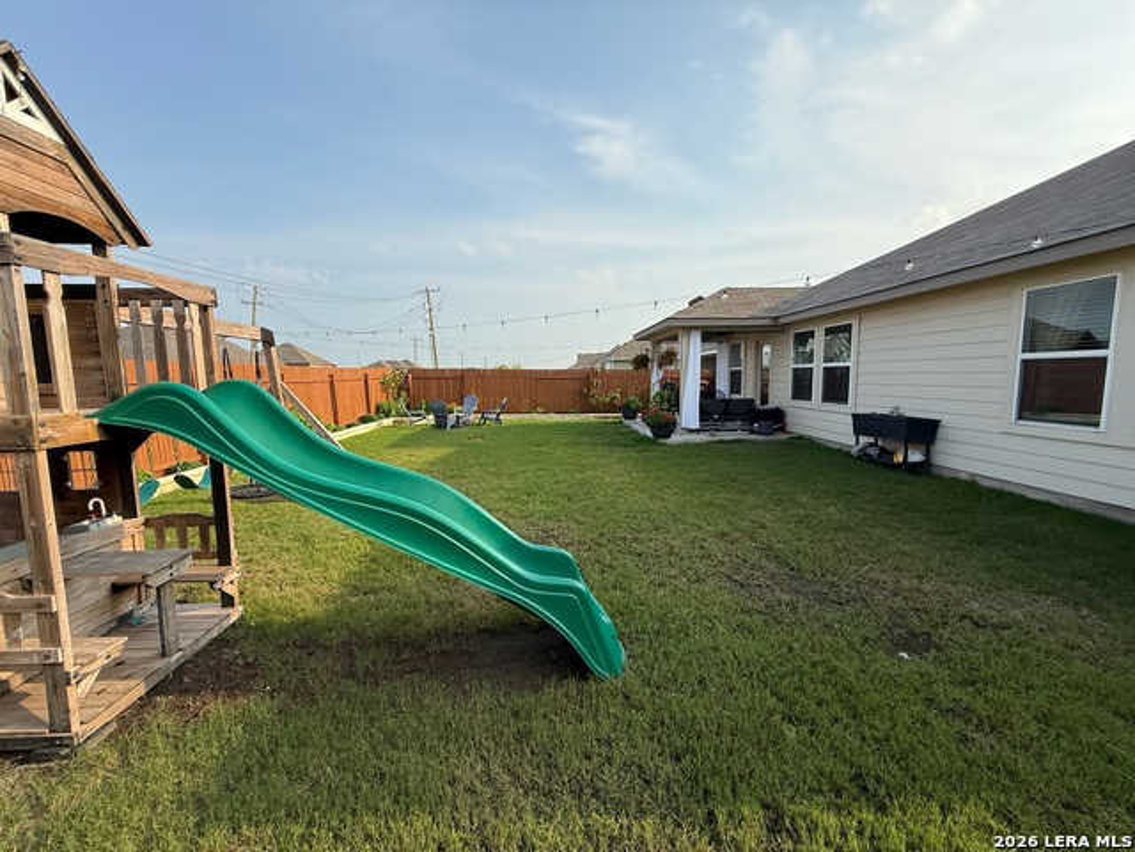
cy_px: 426
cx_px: 568
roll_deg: +0.5
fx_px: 459
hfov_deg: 102.1
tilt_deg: -5.5
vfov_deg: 85.7
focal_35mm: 14
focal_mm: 2.22
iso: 50
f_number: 2.2
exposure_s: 1/1145
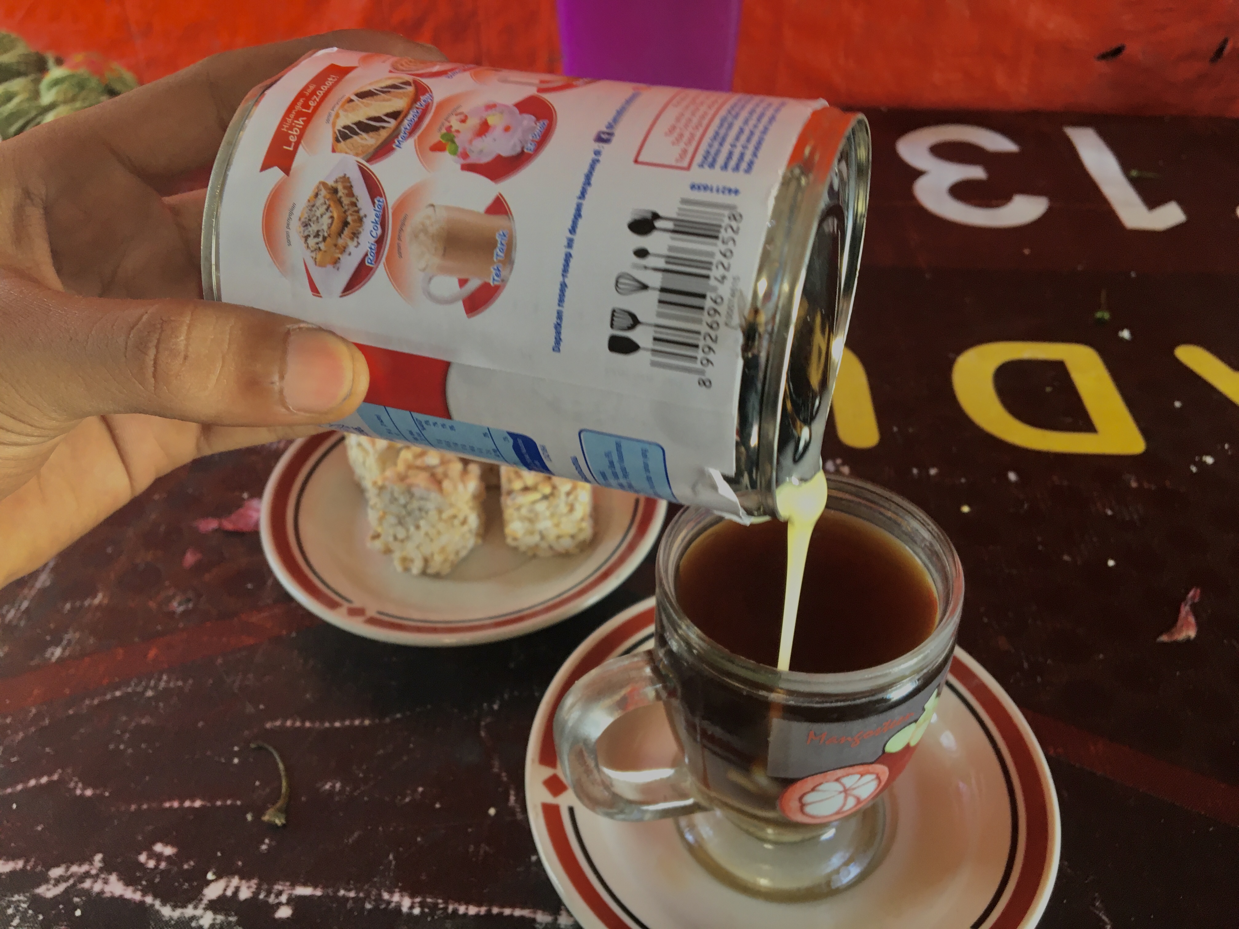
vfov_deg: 48.2
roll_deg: -0.1
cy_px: 464
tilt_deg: -39.0
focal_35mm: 29
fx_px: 1038
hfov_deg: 61.7
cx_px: 620
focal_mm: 4.15
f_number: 2.2
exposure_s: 1/33
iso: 100
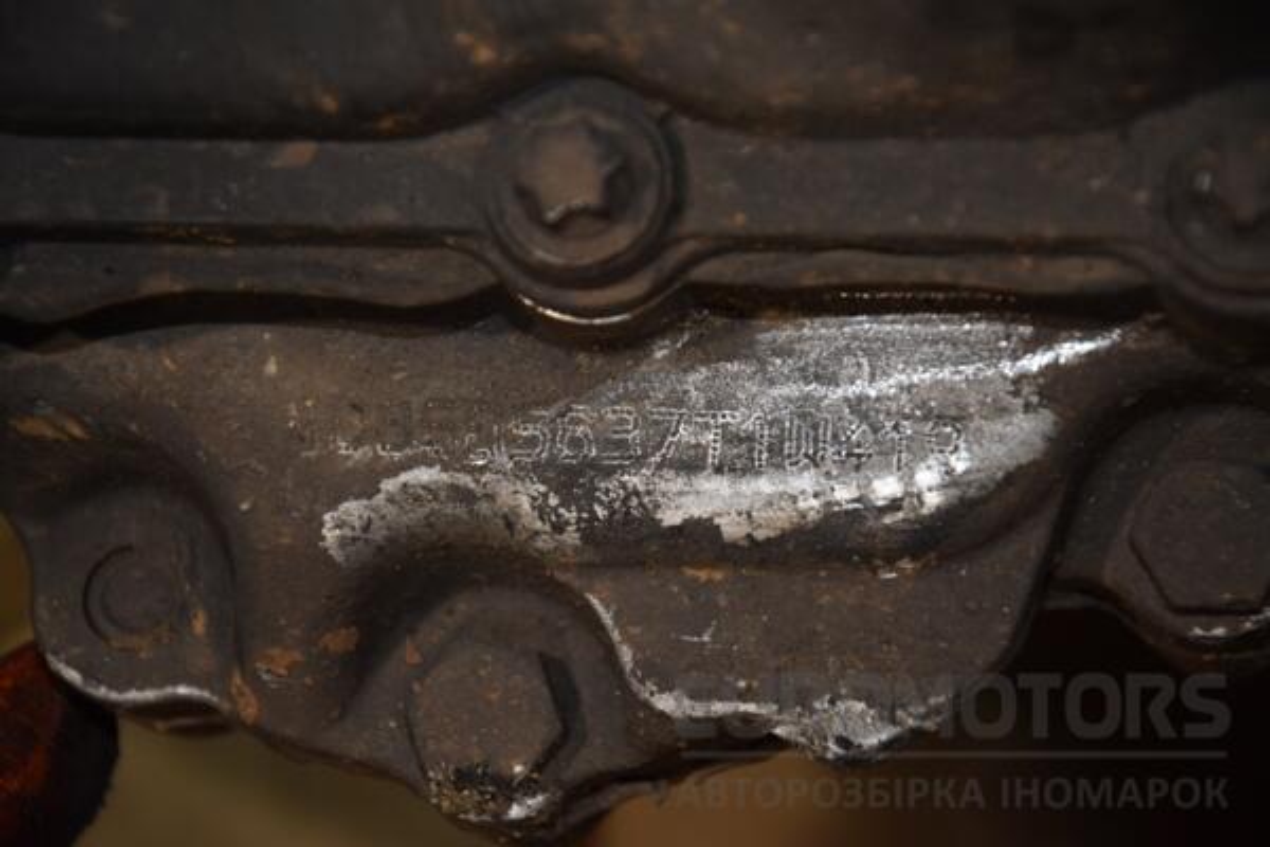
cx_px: 635
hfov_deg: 13.0
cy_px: 424
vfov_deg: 8.7
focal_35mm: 158
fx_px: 5556
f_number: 5.6
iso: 800
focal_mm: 105
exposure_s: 1/60
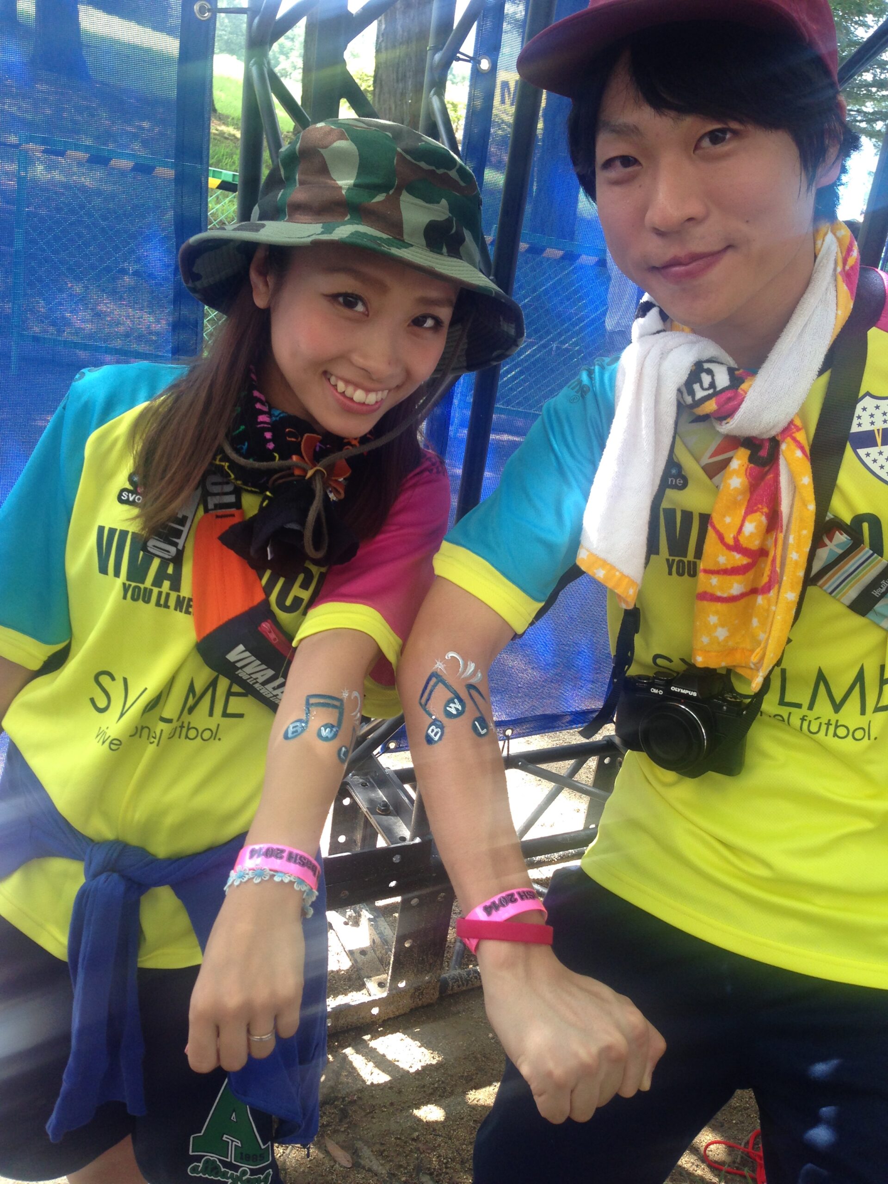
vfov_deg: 55.4
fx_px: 1129
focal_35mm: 33
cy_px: 592
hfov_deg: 42.9
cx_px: 444
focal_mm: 4.12
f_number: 2.4
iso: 64
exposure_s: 1/120
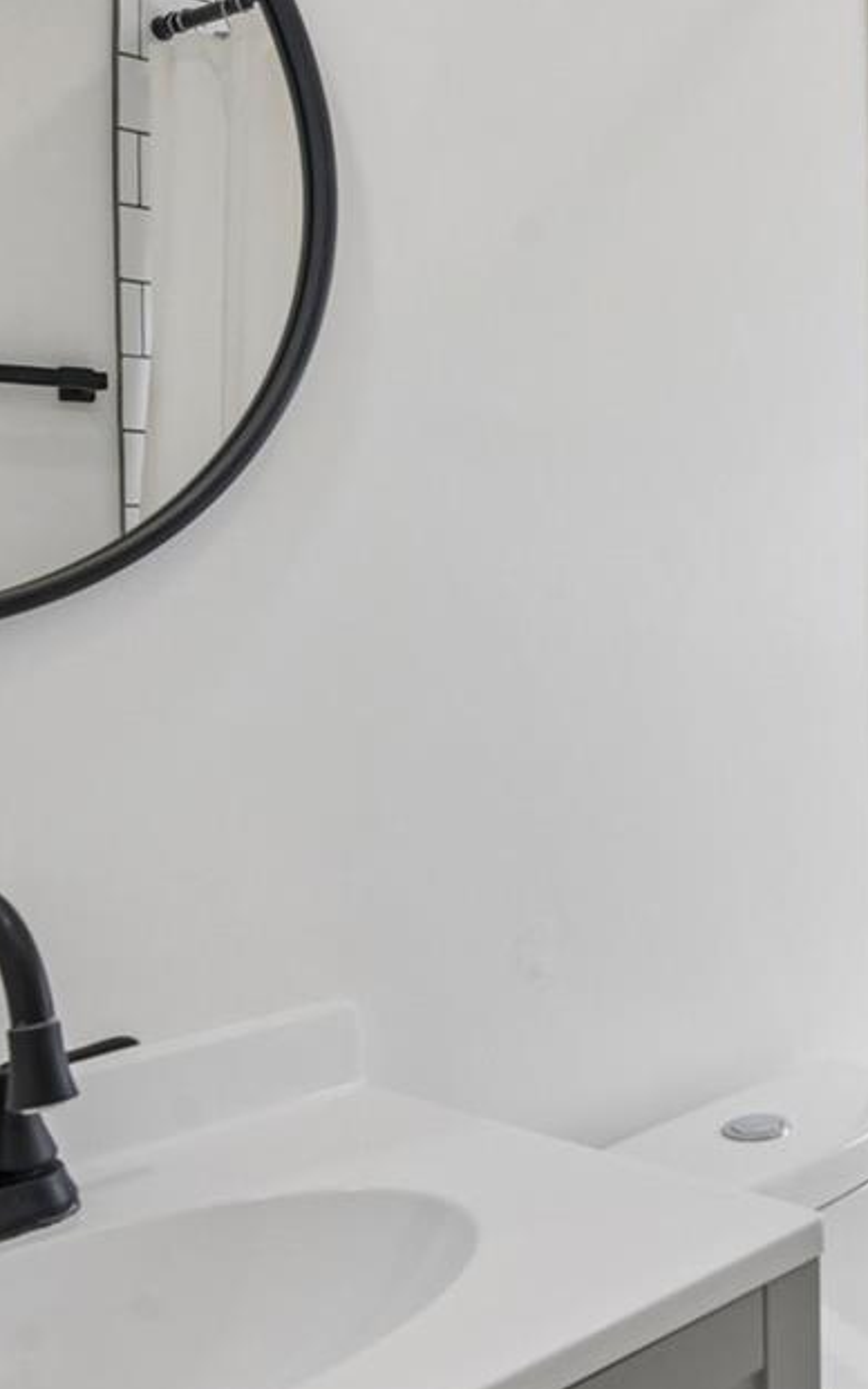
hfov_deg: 26.1
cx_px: 1125
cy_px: 611
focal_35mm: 42
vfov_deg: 47.1
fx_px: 1590
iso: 400
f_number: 8
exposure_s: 1/160
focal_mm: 16
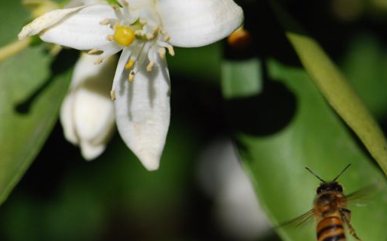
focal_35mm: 204
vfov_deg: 6.4
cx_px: 174
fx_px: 2147
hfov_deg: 10.3
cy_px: 89
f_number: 8
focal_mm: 105
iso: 640
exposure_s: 1/2500
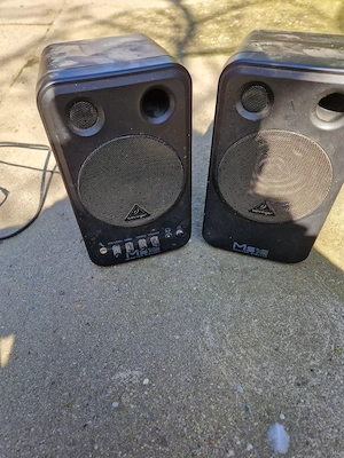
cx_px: 172
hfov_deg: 58.9
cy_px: 229
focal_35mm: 23
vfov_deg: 73.9
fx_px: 305
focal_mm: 5.4
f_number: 1.8
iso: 50
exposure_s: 1/256
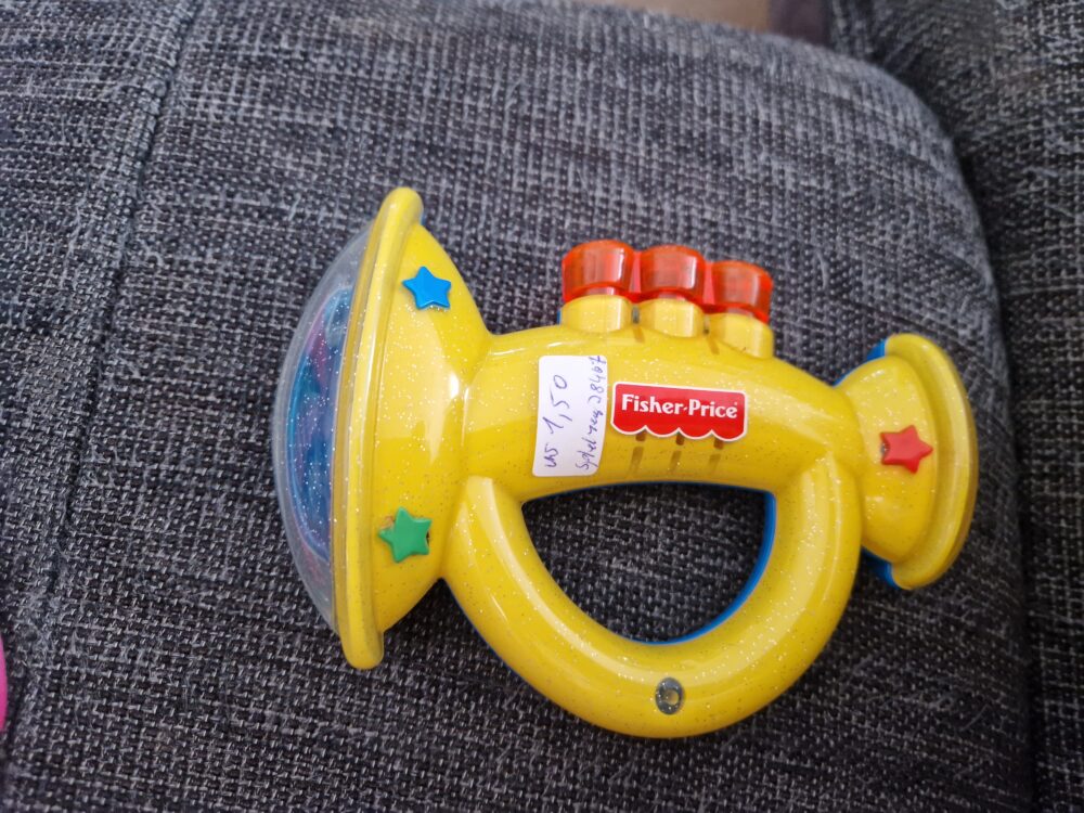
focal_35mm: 23
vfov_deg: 58.9
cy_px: 406
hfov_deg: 73.9
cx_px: 542
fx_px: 720
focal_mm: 5.4
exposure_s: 1/100
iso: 80
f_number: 1.8
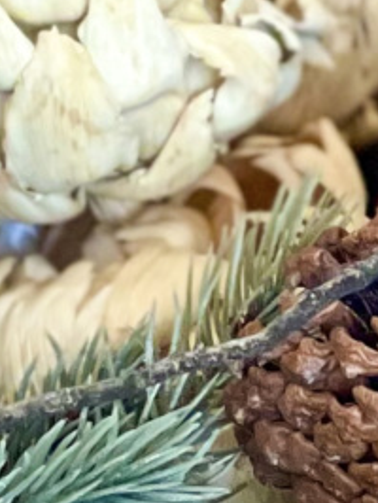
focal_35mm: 492
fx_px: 7152
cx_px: -316
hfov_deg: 3.0
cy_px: 23
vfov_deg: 4.0
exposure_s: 1/121
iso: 200
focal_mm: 7.5
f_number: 2.2
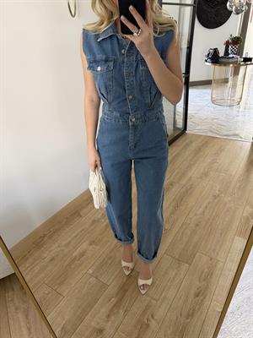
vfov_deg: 71.6
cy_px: 169
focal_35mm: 24
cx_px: 126
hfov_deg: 56.8
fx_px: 234
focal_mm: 6.76
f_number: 1.78
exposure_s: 1/62
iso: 200
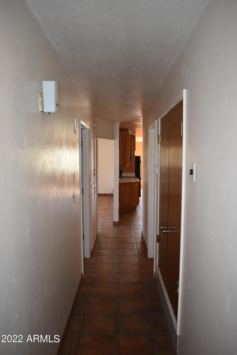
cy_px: 178
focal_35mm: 27
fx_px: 267
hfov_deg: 47.9
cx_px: 118
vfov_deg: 67.4
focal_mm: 18
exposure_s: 1/125
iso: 800
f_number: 3.5
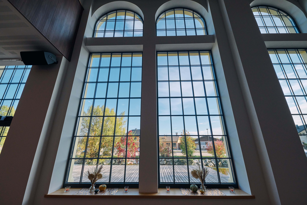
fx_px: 119
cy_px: 102
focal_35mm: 14
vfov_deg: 81.2
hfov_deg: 104.3
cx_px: 154
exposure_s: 1/2500
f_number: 4
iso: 800
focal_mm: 14
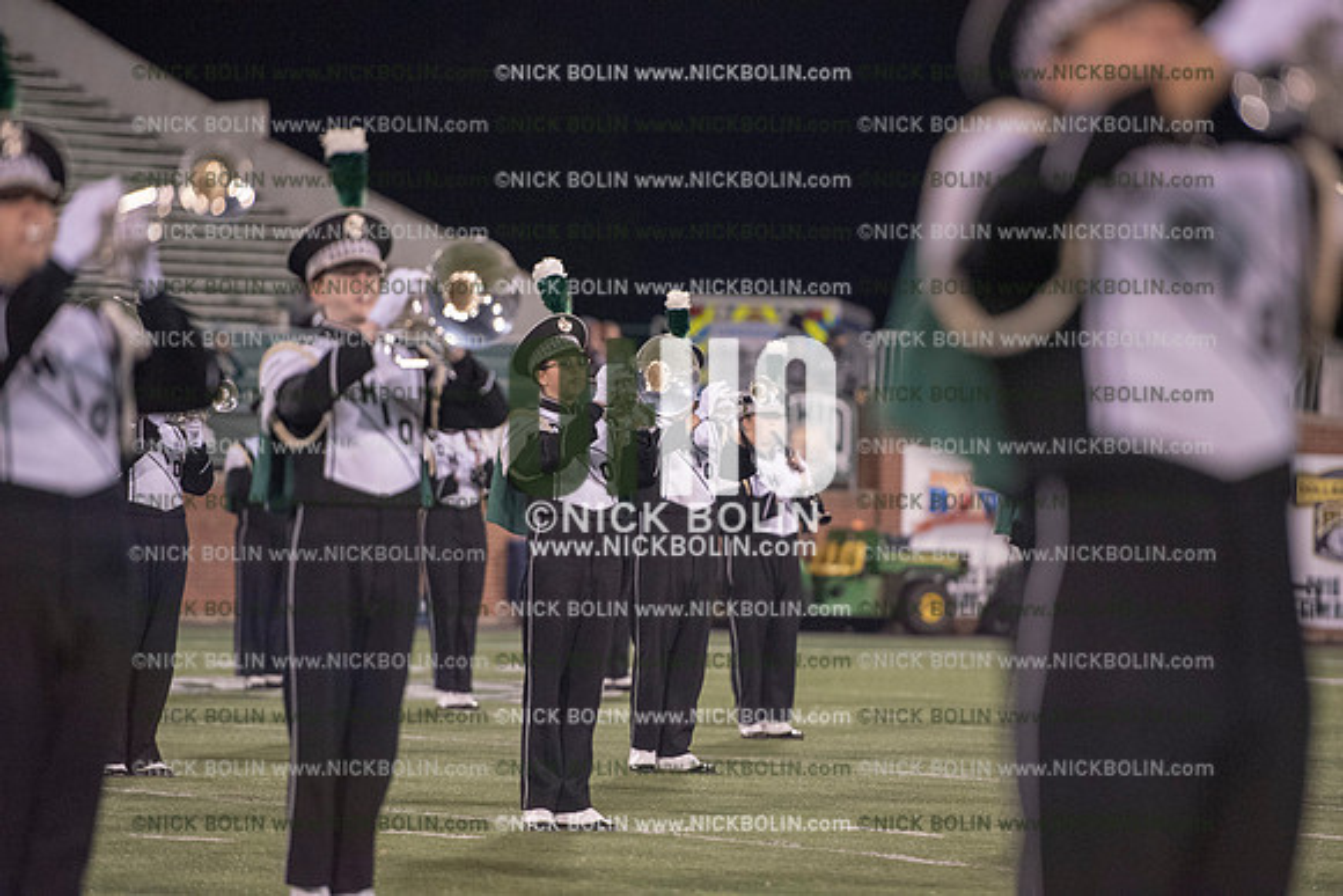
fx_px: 7463
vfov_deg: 6.9
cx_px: 672
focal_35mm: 200
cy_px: 448
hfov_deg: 10.3
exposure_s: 1/1250
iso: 5000
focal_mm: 200
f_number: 3.2
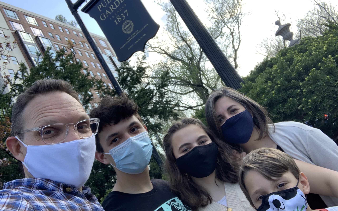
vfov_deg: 37.3
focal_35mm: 34
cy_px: 108
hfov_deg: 56.7
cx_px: 169
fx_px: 313
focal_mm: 2.87
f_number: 2.2
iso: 16
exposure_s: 1/149
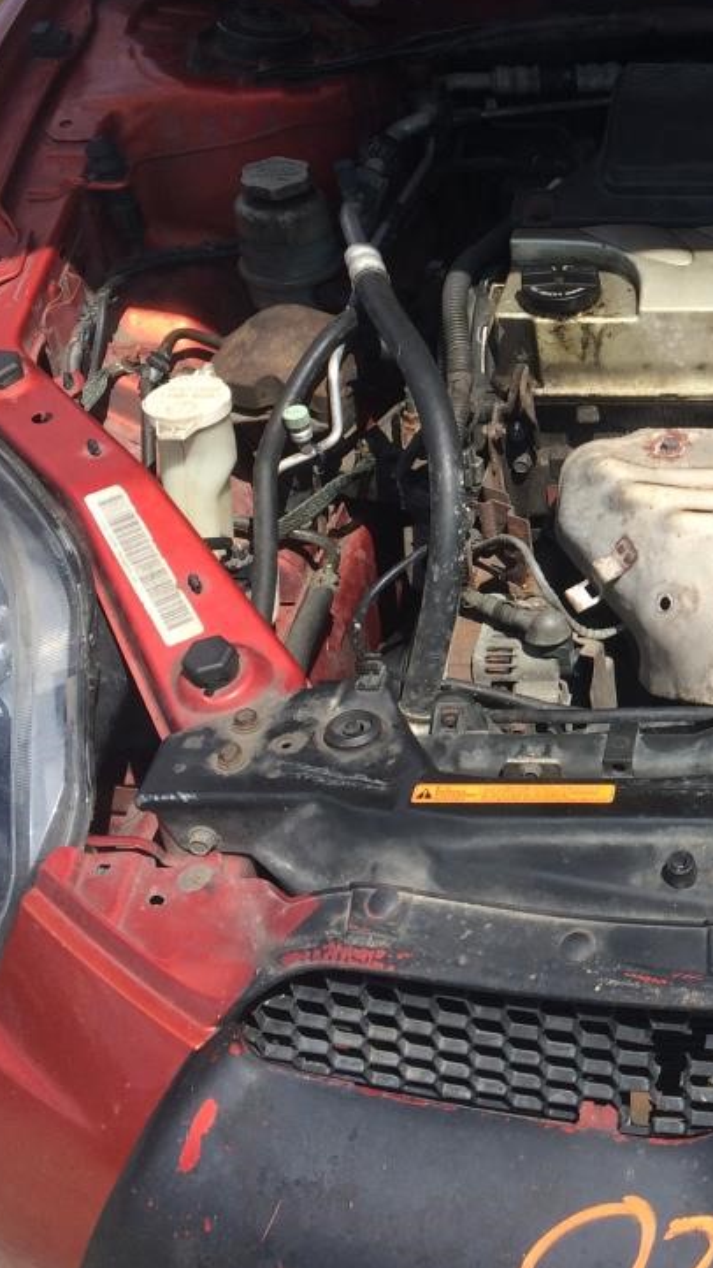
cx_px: 875
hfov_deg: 20.0
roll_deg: -2.6
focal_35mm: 56
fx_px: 1883
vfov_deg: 36.9
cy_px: 453
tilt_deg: -30.3
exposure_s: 1/1642
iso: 32
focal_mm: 4.15
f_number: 2.2
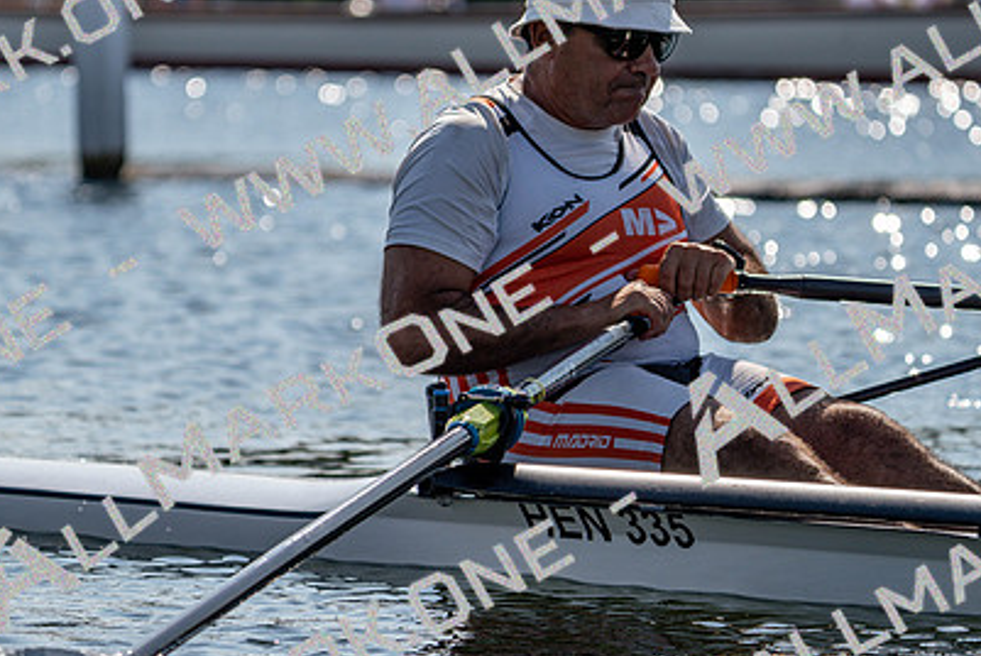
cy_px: 256
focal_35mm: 289
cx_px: 479
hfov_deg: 7.1
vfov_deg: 4.8
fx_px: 7881
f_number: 5.6
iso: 100
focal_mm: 200
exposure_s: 1/1600
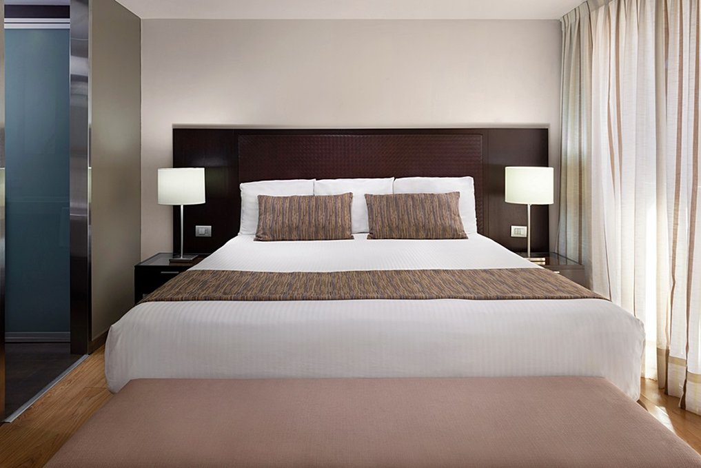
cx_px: 350
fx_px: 468
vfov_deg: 53.2
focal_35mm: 24
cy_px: 234
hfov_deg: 73.7
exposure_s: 1/6
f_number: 13
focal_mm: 24
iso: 400
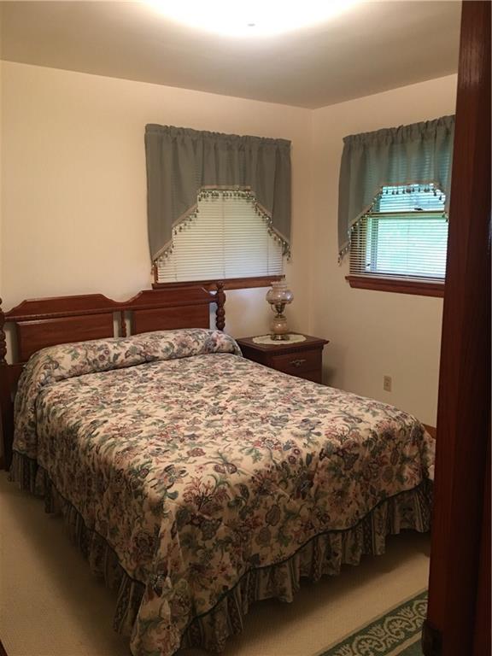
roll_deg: -0.7
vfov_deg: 61.7
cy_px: 328
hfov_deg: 48.2
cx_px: 246
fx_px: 550
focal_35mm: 29
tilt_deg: -9.2
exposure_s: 1/15
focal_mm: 4.15
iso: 100
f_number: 2.2
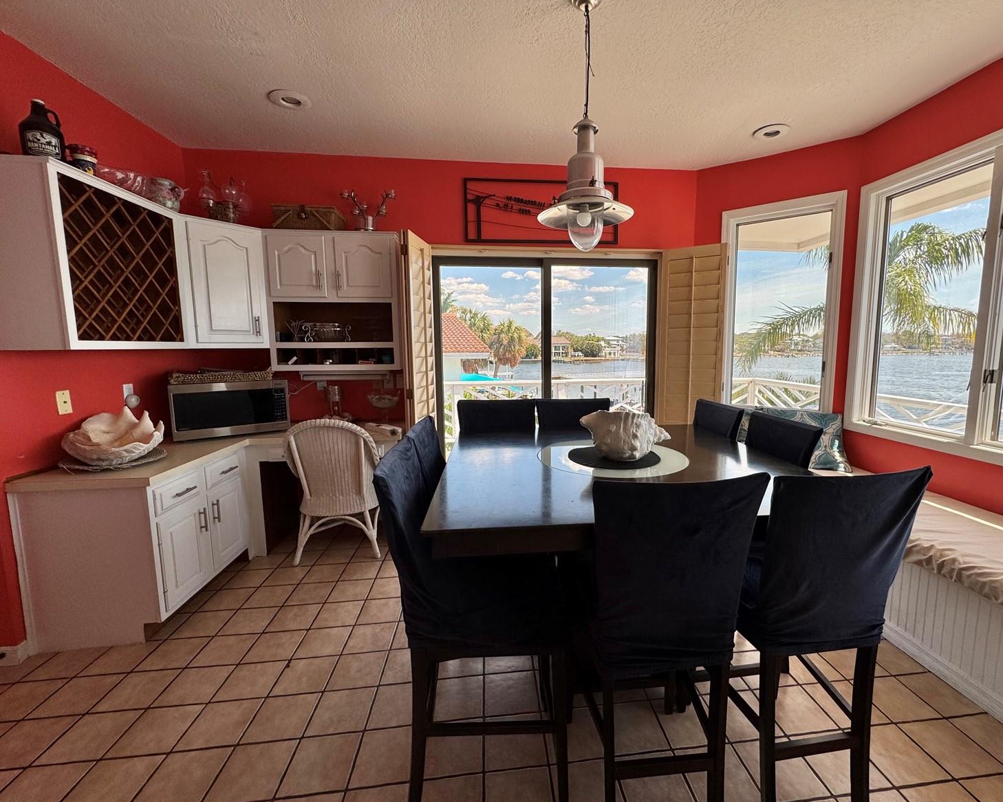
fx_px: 445
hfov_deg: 96.6
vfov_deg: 84.0
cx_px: 539
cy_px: 398
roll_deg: +0.0
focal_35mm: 15
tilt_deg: -7.0
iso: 40
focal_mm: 2.22
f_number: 2.2
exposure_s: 1/364
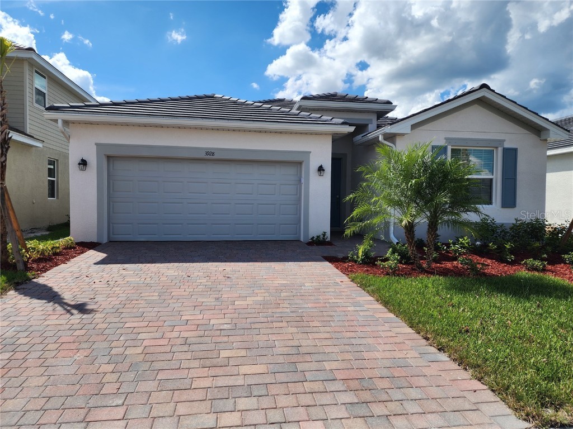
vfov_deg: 58.9
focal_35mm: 23
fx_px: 381
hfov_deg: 73.9
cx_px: 286
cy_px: 214
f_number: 1.8
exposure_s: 1/1418
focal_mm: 6.4
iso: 12
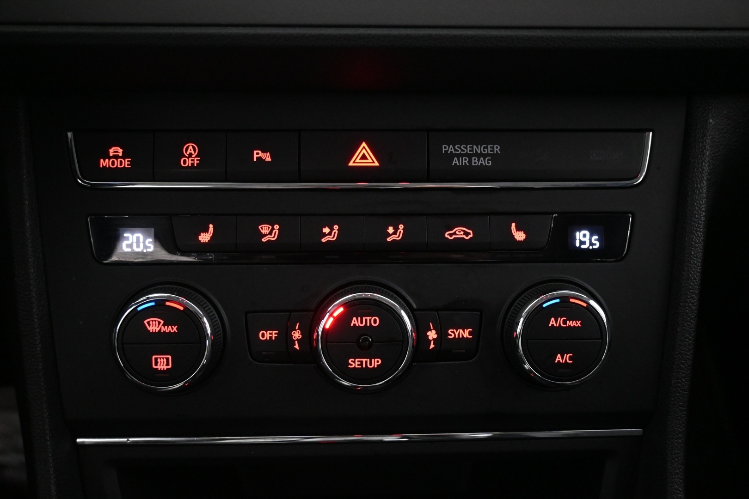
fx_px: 671
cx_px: 374
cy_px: 250
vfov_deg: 40.8
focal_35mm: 32
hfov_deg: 58.3
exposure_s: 1/30
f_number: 4
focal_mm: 21.5
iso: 5000
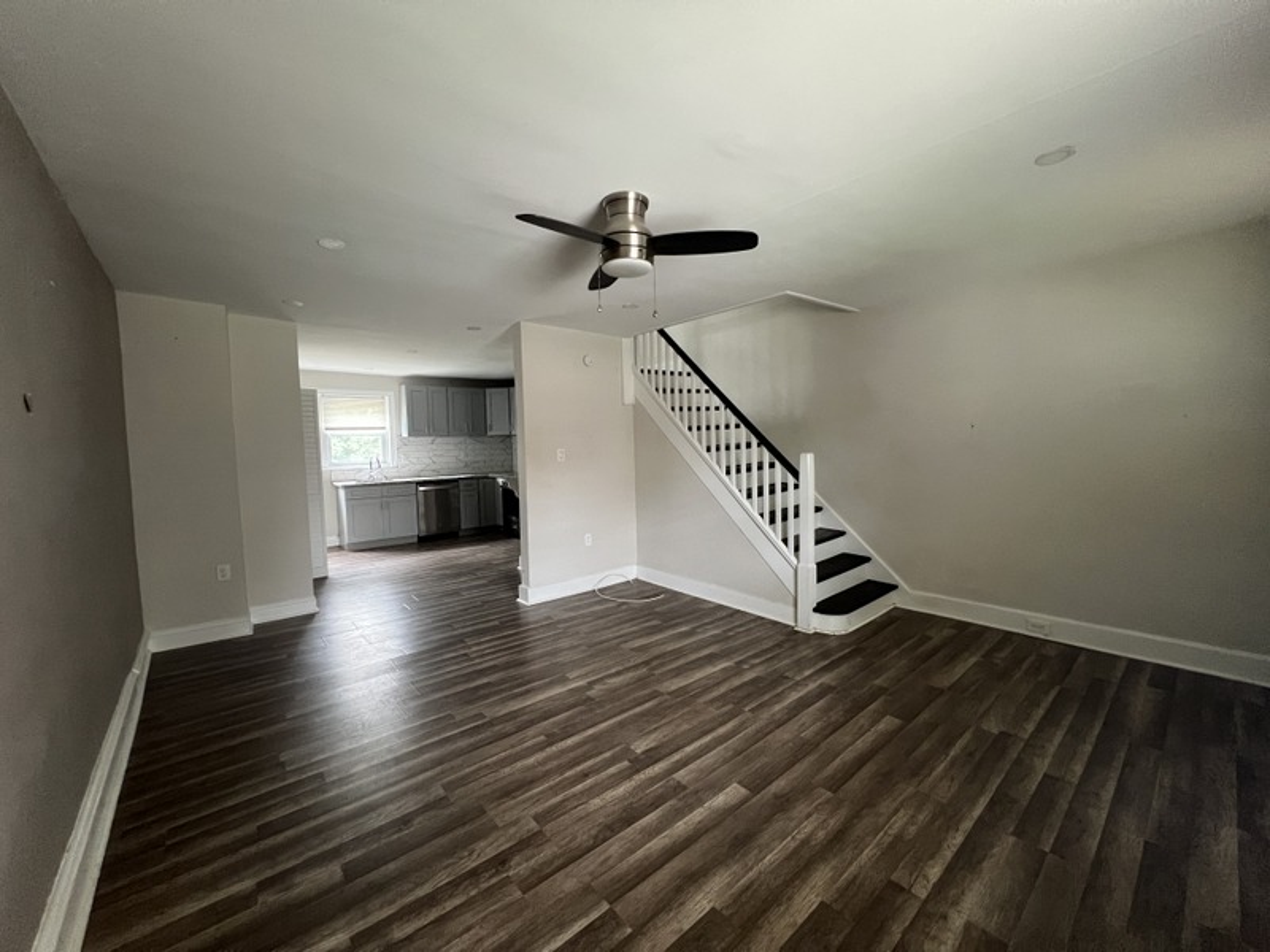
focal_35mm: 13
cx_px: 635
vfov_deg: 89.9
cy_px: 476
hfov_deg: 106.2
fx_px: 477
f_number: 1.8
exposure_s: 1/60
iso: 400
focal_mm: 1.57
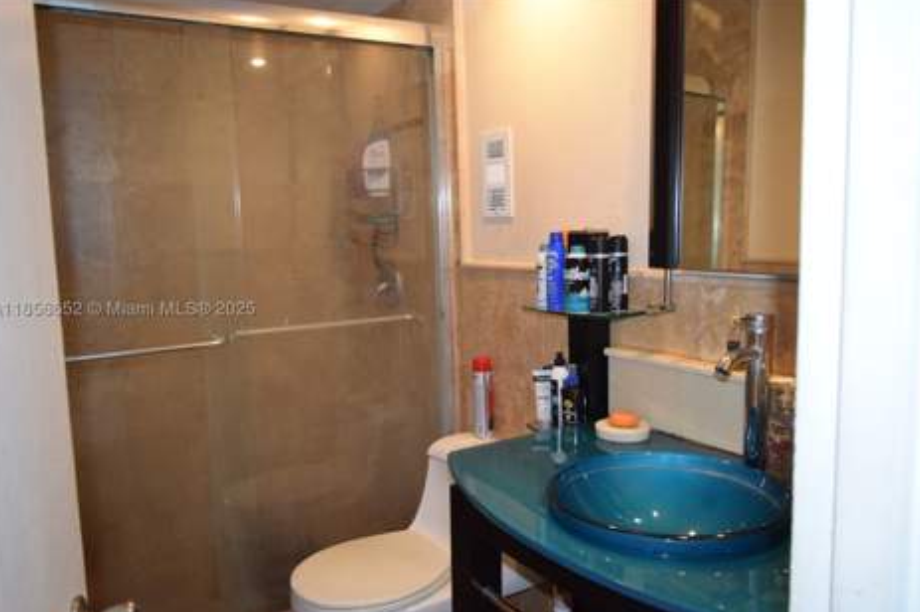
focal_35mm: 28
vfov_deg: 46.3
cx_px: 463
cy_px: 311
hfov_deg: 65.5
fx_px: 715
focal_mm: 18
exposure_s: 1/60
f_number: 3.5
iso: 1400
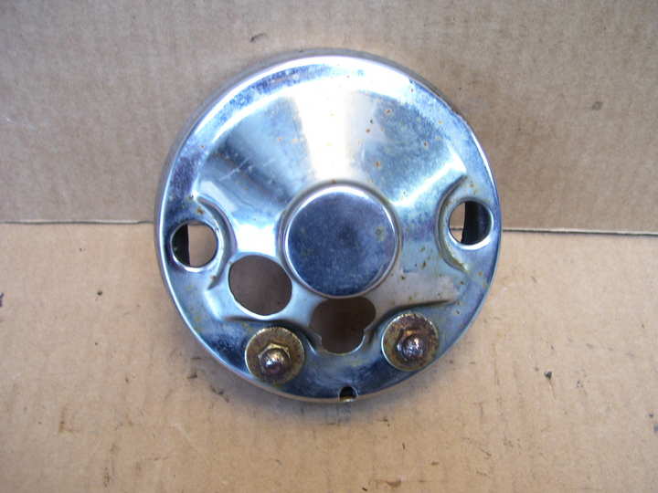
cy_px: 246
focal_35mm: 37
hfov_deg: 50.1
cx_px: 329
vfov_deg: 38.7
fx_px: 703
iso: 80
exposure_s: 1/30
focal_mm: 6
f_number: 2.7
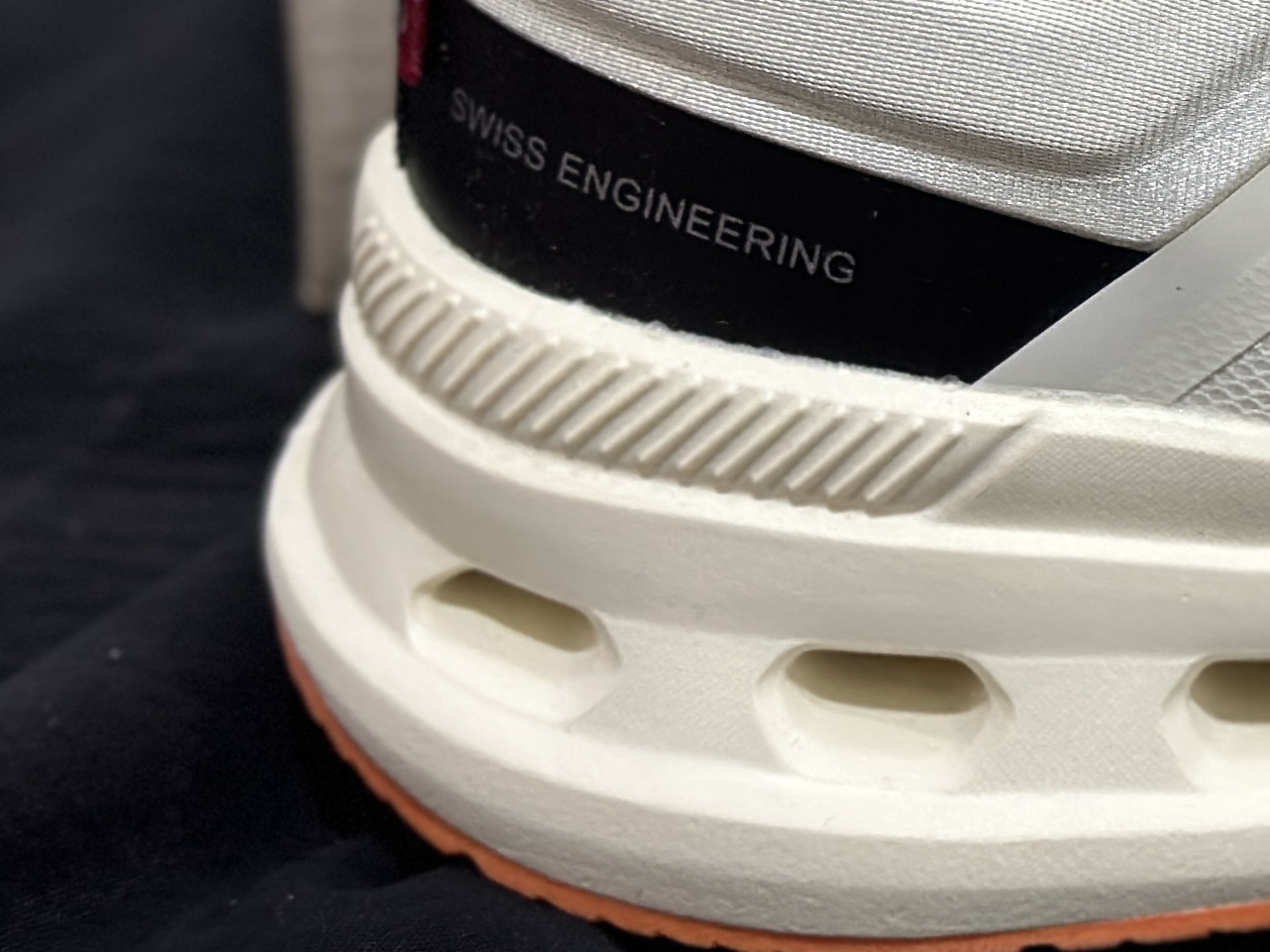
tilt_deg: -24.9
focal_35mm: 151
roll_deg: -1.4
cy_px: -186
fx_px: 5539
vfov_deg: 9.7
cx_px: 1821
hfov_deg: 12.5
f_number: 1.78
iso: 160
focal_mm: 6.86
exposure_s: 1/50
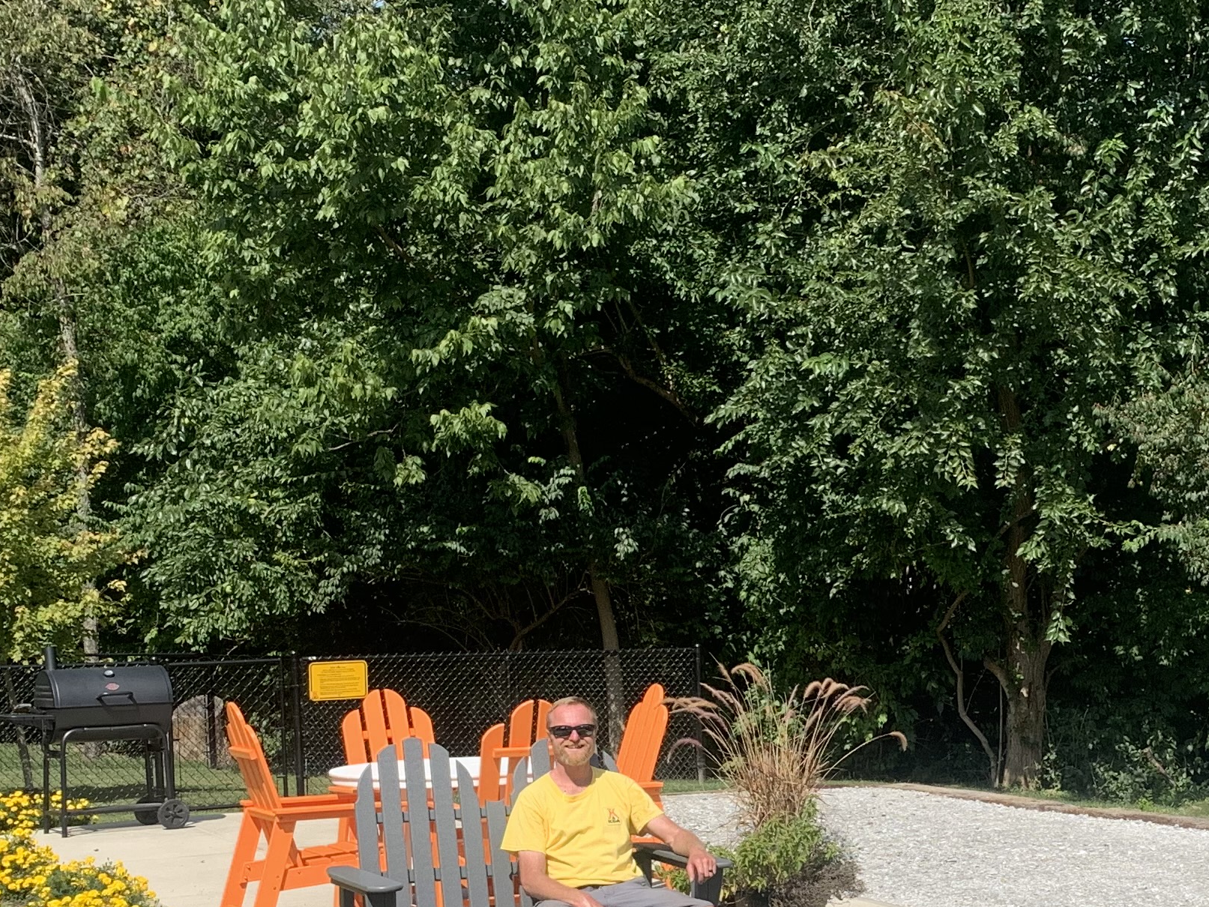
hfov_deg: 29.1
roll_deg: +2.3
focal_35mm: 65
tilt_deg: -0.9
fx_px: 2270
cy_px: 688
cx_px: 977
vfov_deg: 22.4
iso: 25
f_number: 1.8
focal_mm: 4.25
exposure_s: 1/1880
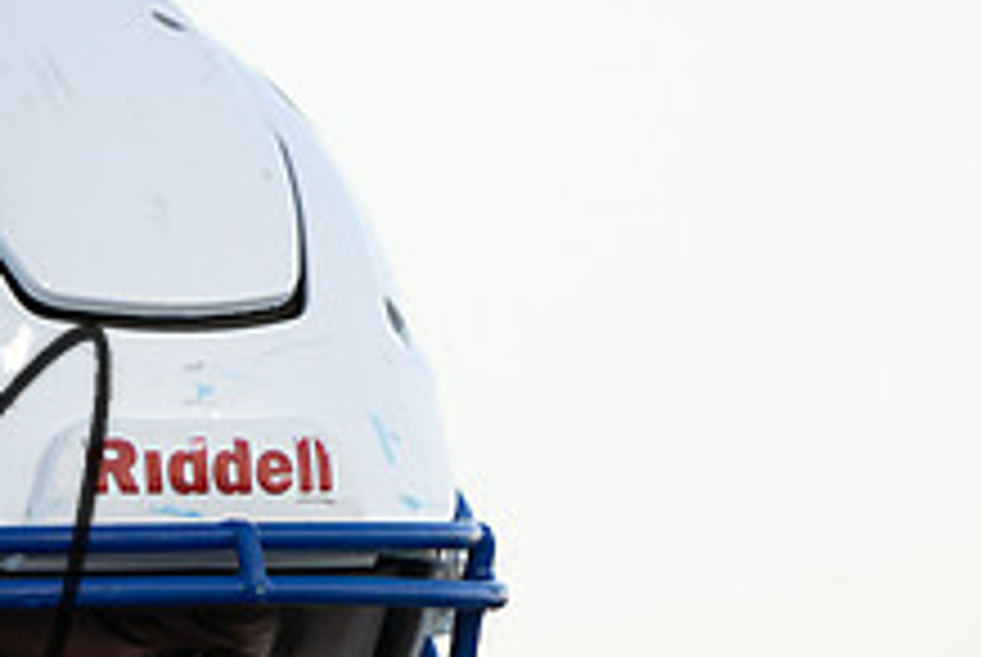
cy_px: 428
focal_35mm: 1191
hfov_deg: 1.7
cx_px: 24
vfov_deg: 1.2
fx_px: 32498
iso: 200
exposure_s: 1/1600
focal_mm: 200
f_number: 2.8
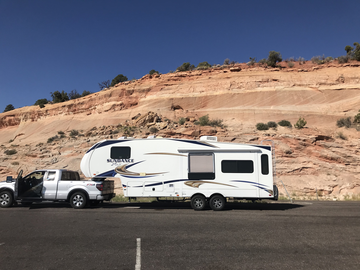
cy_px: 135
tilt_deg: +8.6
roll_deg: -0.8
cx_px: 180
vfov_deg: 49.7
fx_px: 291
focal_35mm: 28
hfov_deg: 63.4
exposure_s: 1/5988
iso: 25
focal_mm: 3.99
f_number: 1.8
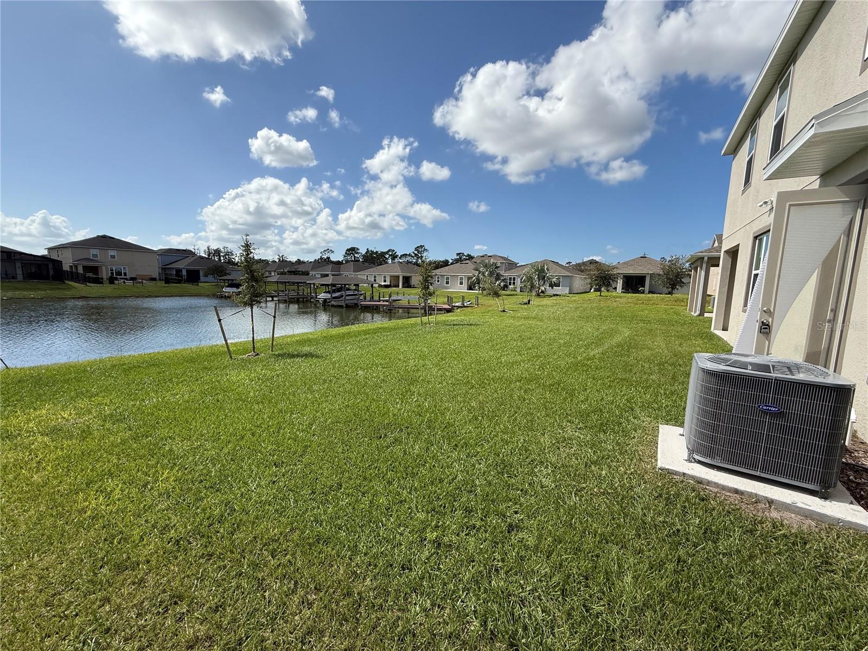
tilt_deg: -7.7
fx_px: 351
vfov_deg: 85.7
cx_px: 434
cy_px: 326
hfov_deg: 102.1
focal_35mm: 14
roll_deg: -1.5
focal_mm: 2.22
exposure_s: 1/2717
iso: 50
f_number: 2.2
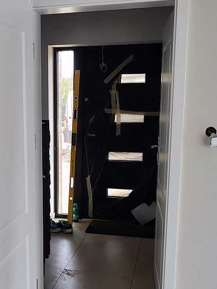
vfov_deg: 41.9
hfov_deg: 31.7
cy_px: 167
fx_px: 376
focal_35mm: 45
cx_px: 58
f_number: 1.7
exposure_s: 1/50
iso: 320
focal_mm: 4.25
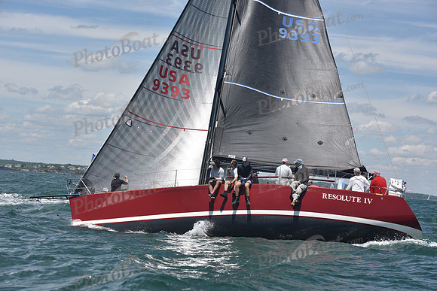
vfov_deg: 14.4
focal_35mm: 95
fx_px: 1153
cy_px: 146
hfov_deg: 21.5
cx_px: 218
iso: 320
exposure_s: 1/800
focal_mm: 95
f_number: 7.1
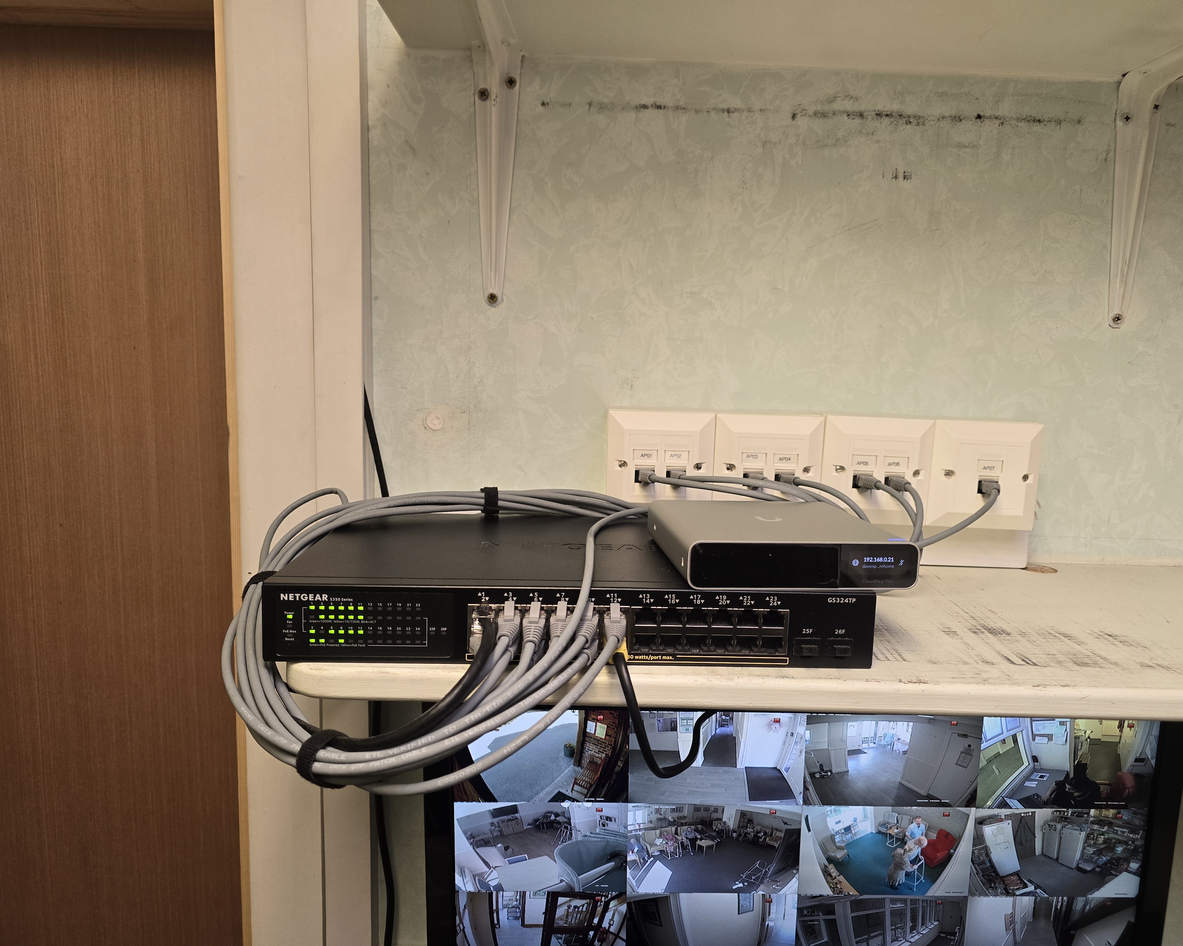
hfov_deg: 70.2
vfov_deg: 58.8
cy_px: 473
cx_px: 622
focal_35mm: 24
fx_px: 840
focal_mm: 6.3
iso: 200
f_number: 1.7
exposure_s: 1/100
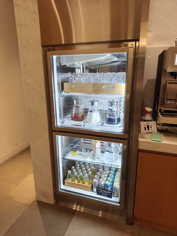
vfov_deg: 73.9
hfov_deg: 58.9
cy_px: 118
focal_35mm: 23
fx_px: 157
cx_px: 88
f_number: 1.62
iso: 320
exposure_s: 1/50
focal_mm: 6.45
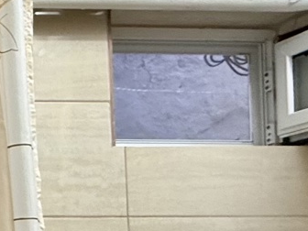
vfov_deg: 17.6
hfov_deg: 16.2
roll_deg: -0.5
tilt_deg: +2.5
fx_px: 712
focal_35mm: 80
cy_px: 270
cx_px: -368
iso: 200
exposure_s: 1/50
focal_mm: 2.22
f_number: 2.2
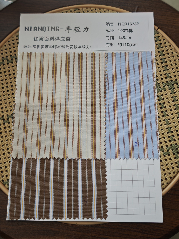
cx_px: 90
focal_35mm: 47
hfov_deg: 30.9
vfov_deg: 40.4
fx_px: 324
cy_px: 120
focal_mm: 6.68
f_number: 1.44
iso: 125
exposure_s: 1/100
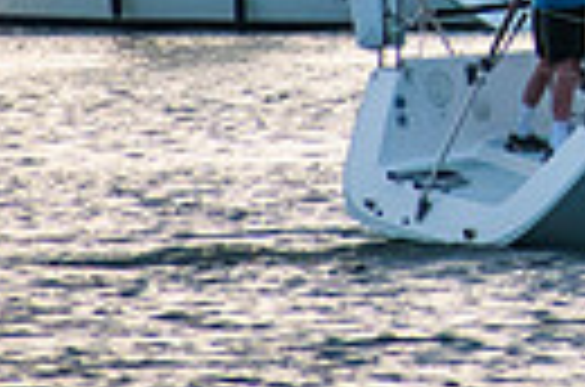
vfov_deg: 0.8
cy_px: -466
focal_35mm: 1612
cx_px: 1102
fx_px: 26131
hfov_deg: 1.3
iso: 800
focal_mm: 240
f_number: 6
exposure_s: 1/800
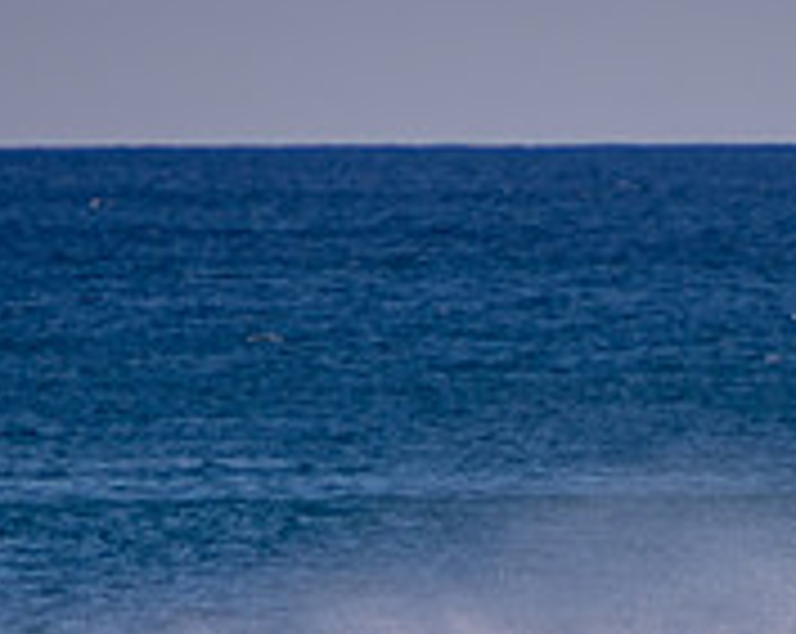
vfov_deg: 0.8
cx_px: 693
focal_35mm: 1934
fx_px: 45487
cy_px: 852
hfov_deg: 1.0
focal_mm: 400
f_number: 5.6
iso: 200
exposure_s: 1/1250
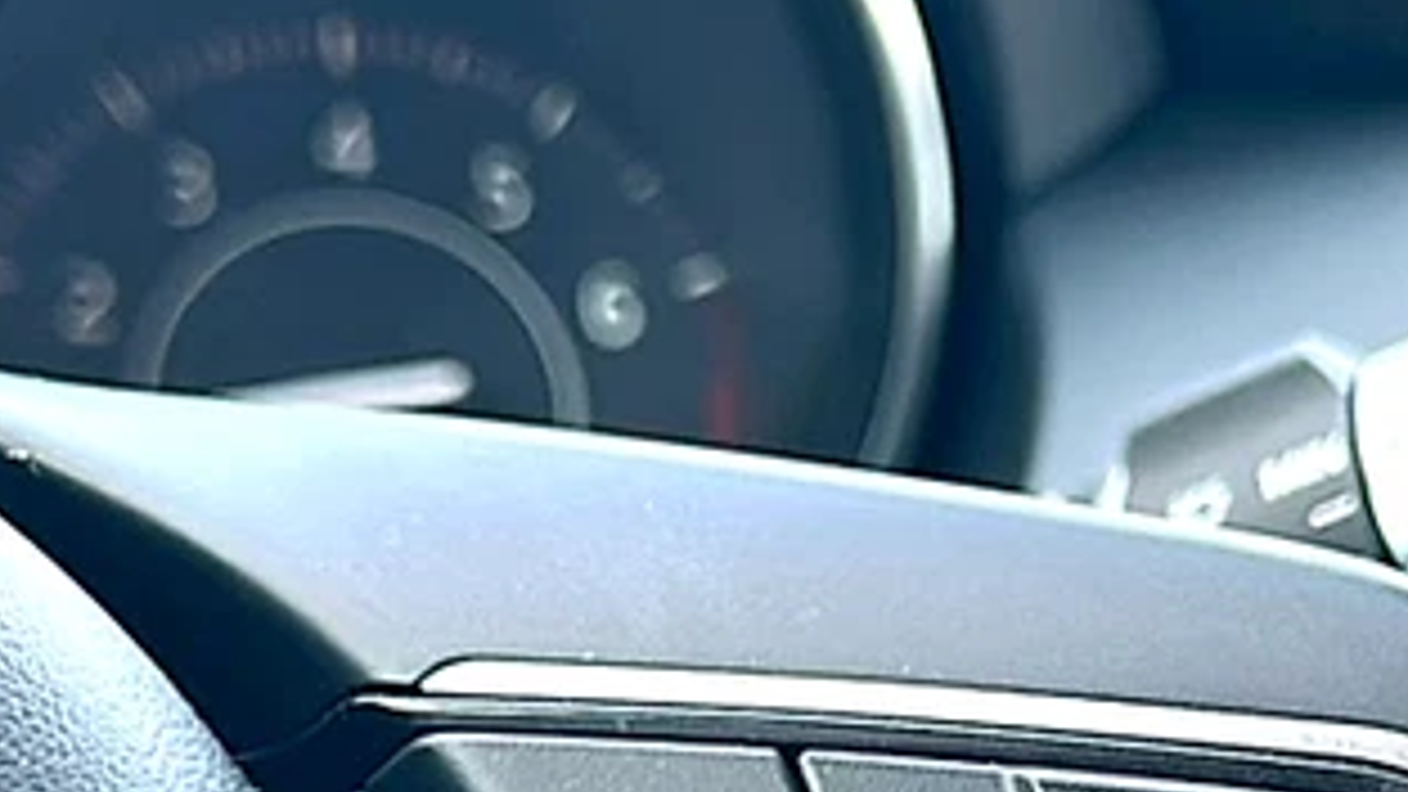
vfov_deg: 12.3
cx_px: 1192
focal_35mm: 95
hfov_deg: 22.1
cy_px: 1091
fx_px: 3546
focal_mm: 6.86
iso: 80
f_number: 1.78
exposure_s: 1/132
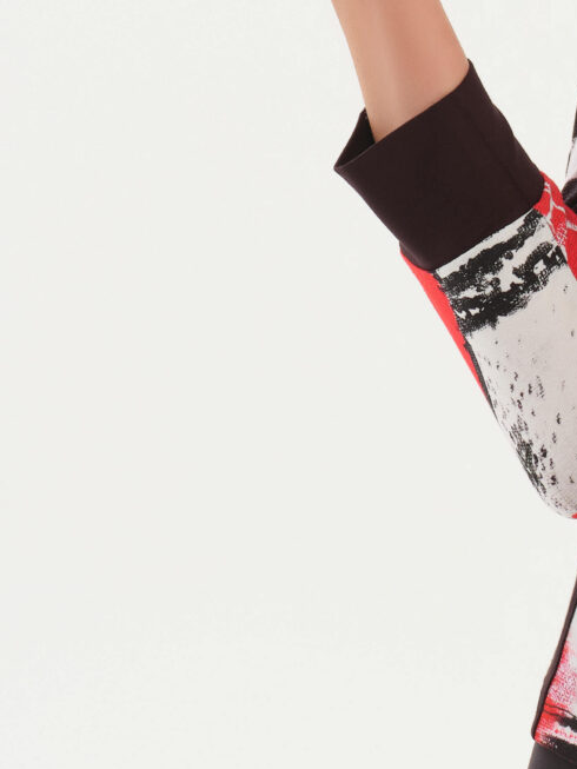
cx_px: 1027
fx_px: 5399
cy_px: 292
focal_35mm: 243
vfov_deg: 8.1
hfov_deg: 6.0
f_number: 8
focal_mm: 78
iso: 200
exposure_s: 1/100
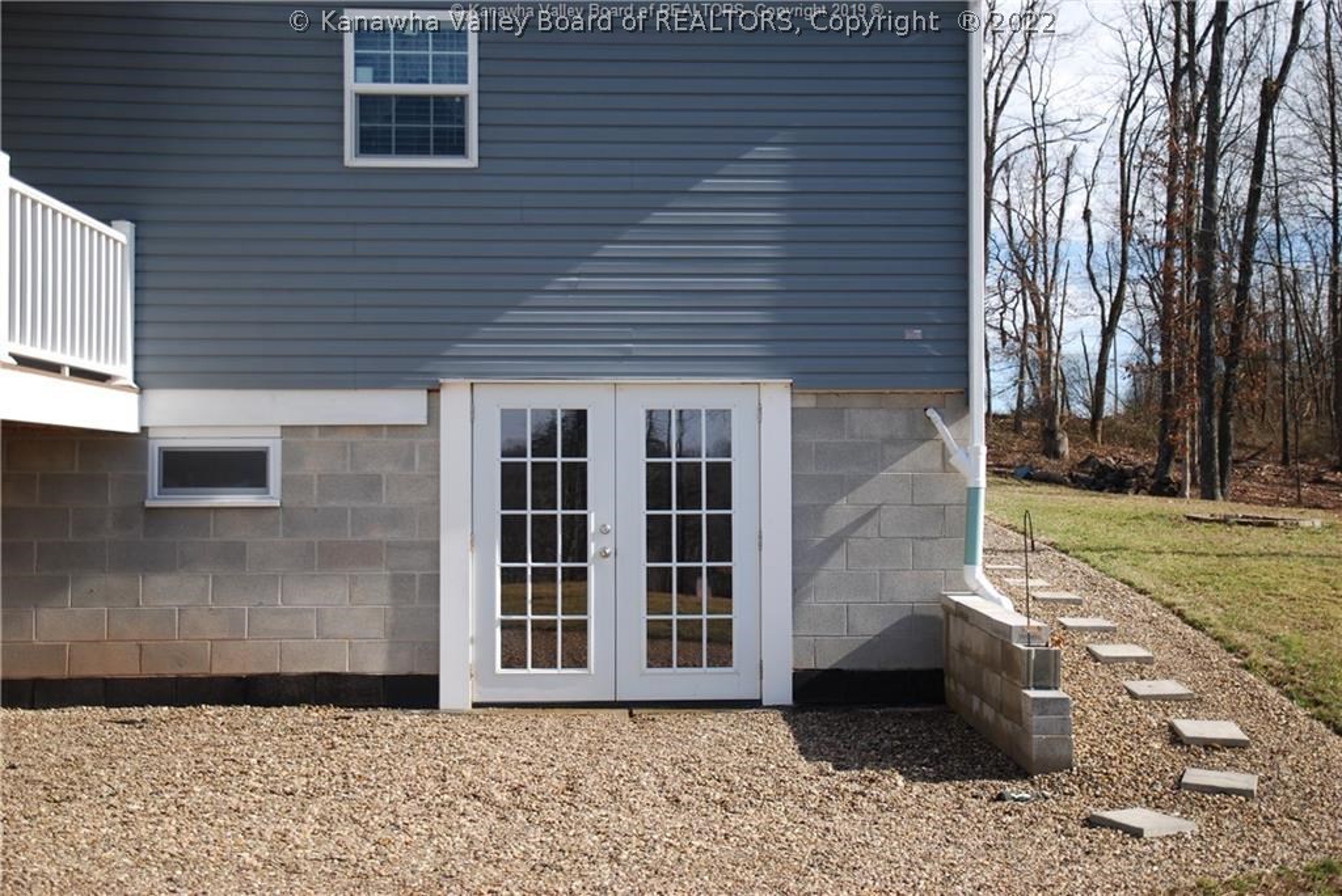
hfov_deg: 51.3
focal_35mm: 38
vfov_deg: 35.5
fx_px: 1399
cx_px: 671
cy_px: 448
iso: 100
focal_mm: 25
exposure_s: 1/800
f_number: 3.2
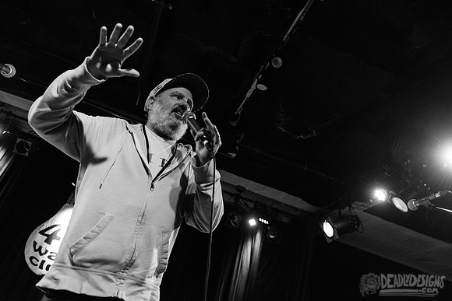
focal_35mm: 31
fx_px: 386
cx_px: 230
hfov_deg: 60.7
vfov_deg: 42.6
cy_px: 136
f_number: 3.2
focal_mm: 28
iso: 2000
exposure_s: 1/160
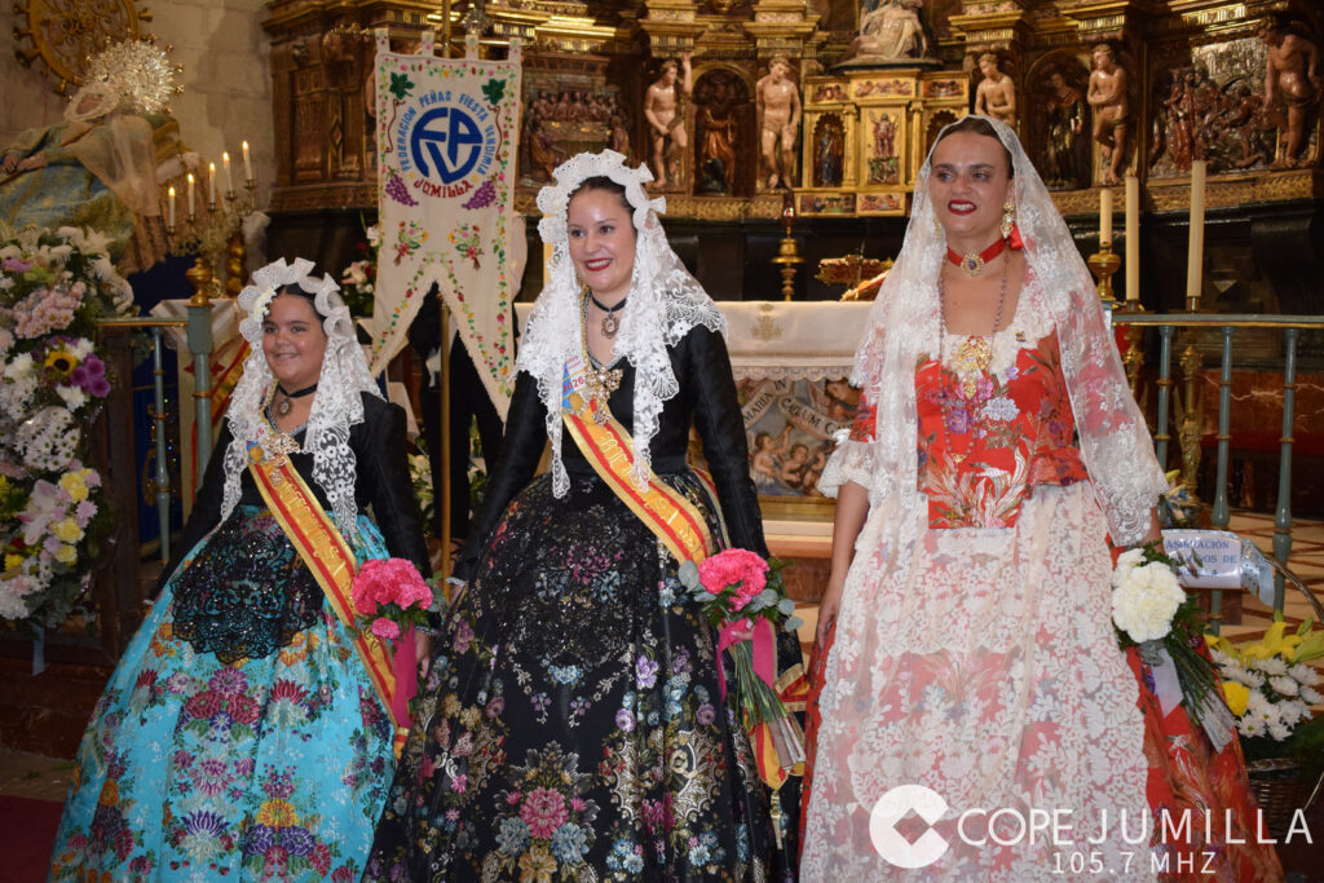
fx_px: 1434
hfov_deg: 49.5
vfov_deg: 34.2
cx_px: 662
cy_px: 442
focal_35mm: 39
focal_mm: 26
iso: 2000
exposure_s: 1/60
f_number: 4
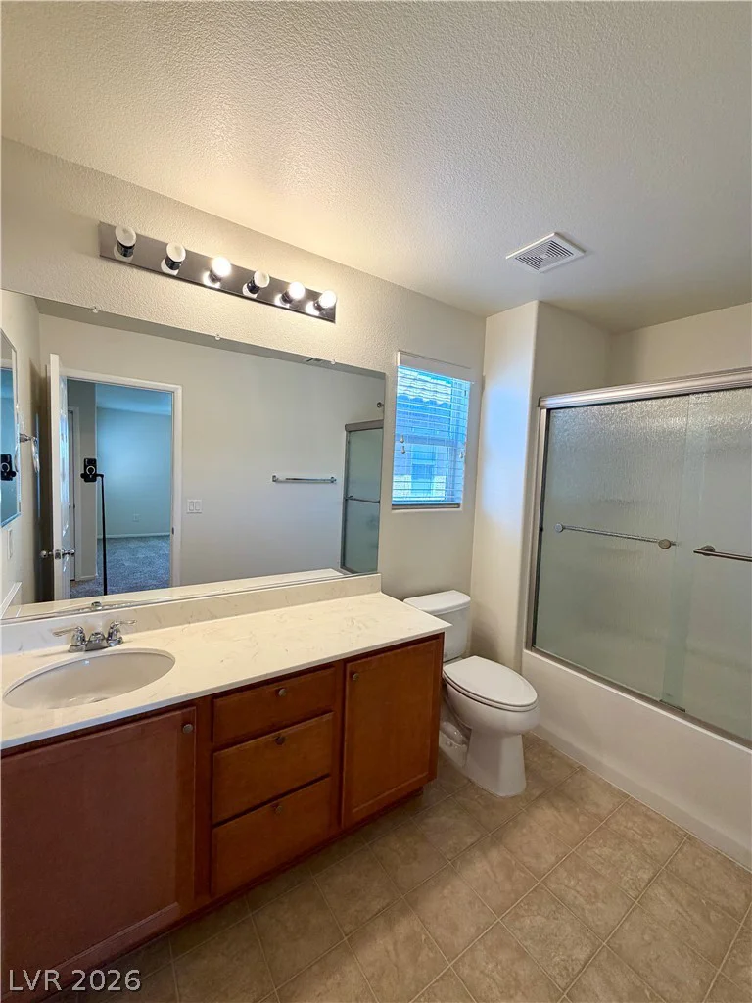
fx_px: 406
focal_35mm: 14
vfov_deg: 102.1
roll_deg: -1.9
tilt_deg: -4.1
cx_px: 376
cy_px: 502
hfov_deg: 85.7
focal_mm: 2.22
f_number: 2.2
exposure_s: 1/120
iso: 125
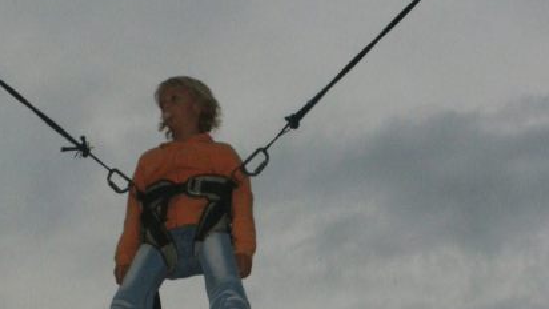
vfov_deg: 16.0
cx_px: 183
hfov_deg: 28.4
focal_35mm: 74
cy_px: 320
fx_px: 1078
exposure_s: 1/500
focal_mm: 7.18
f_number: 6.7
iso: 160
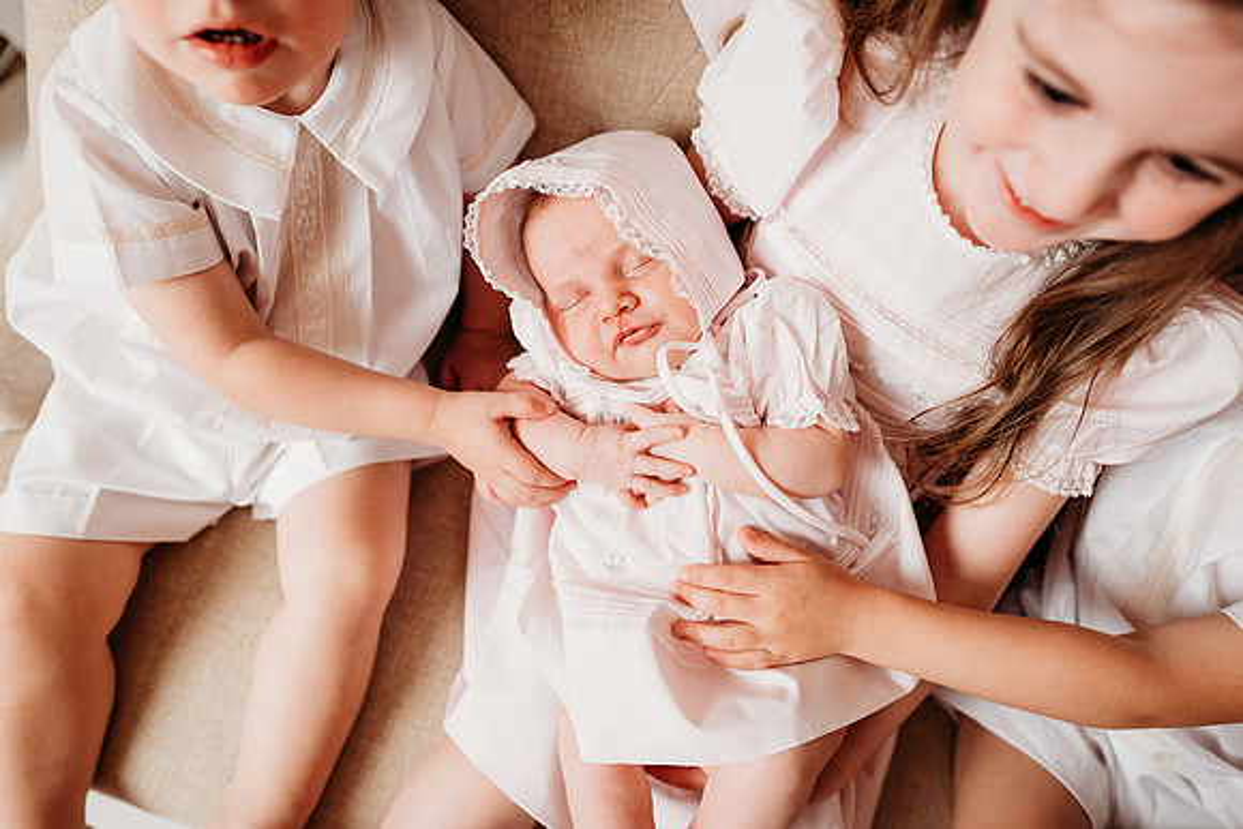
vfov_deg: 53.2
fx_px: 829
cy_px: 414
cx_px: 622
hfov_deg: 73.7
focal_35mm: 24
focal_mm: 24
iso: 100
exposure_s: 1/200
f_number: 2.8
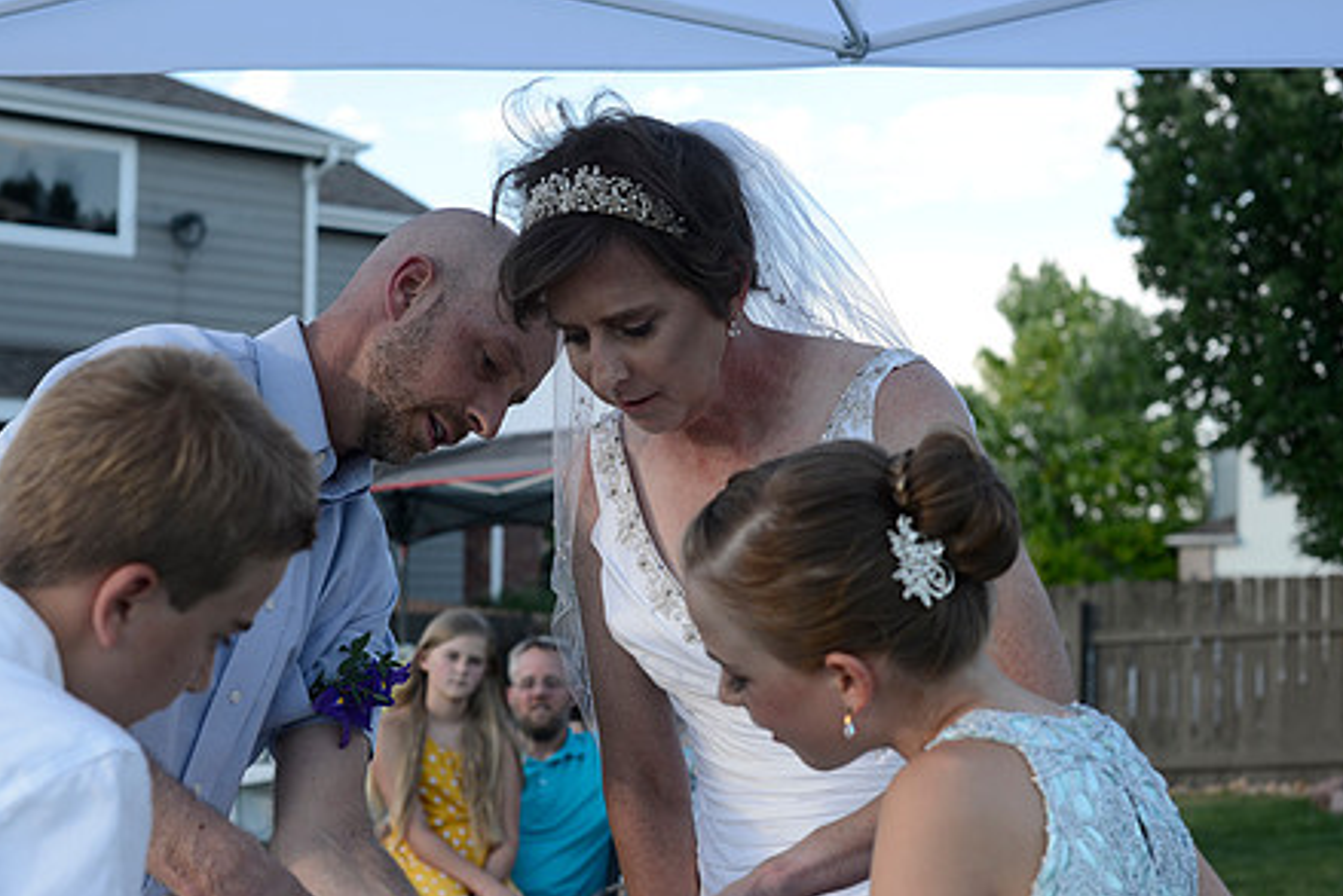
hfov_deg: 30.5
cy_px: 512
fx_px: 2463
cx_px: 661
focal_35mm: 66
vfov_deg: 20.6
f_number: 5
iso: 200
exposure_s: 1/250
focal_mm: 50
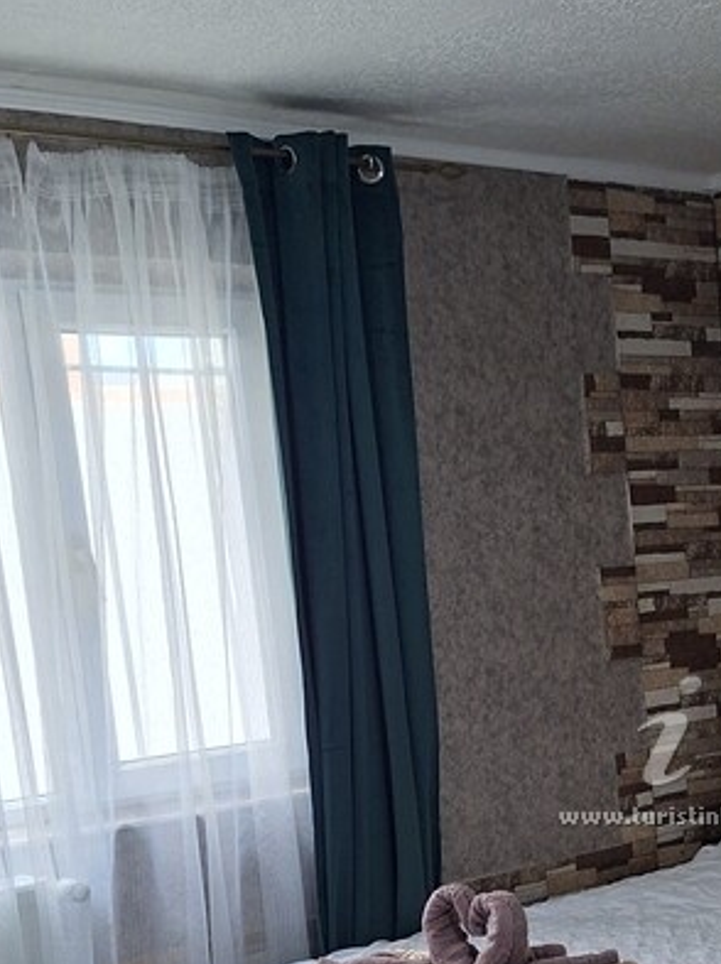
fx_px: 1669
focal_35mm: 60
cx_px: 716
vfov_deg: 31.2
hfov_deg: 23.4
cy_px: 795
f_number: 1.8
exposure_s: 1/33
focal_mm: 5.54
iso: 400
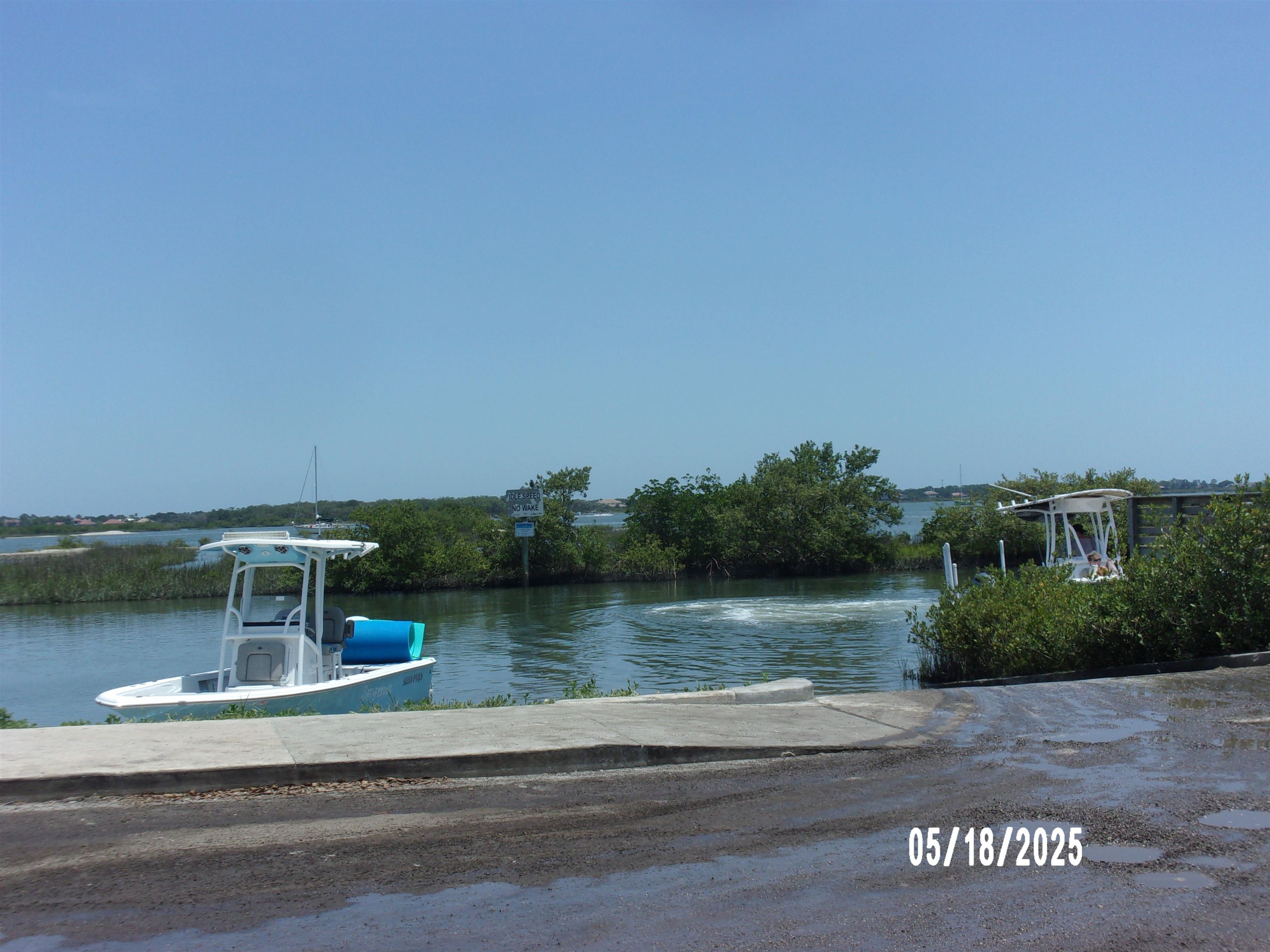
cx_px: 635
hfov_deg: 43.9
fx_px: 1578
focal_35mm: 43
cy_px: 476
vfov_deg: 33.6
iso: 80
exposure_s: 1/125
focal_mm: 7.8
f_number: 12.5
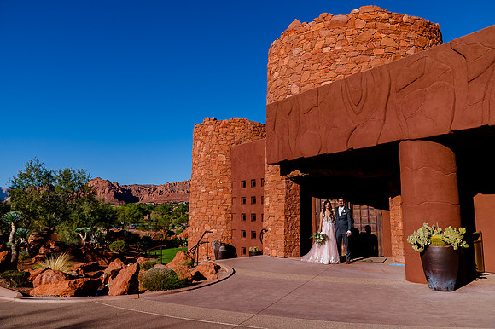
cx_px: 247
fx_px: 387
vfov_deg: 46.2
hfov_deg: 65.3
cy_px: 165
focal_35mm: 28
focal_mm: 28
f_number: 8
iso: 200
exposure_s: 1/640
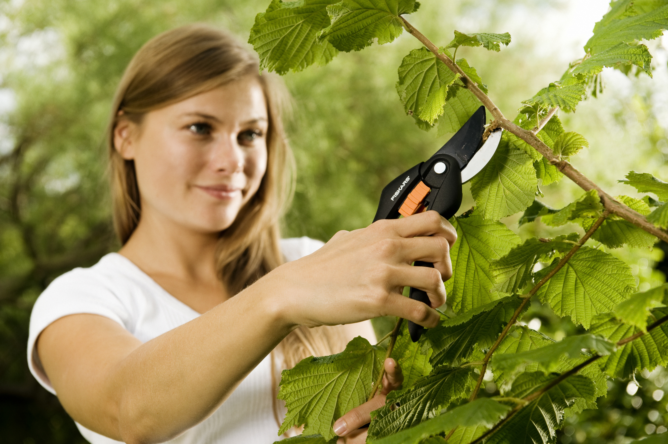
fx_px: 1298
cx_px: 334
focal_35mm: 70
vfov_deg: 19.4
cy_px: 222
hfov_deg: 28.9
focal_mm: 70
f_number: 5.6
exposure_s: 1/160
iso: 200
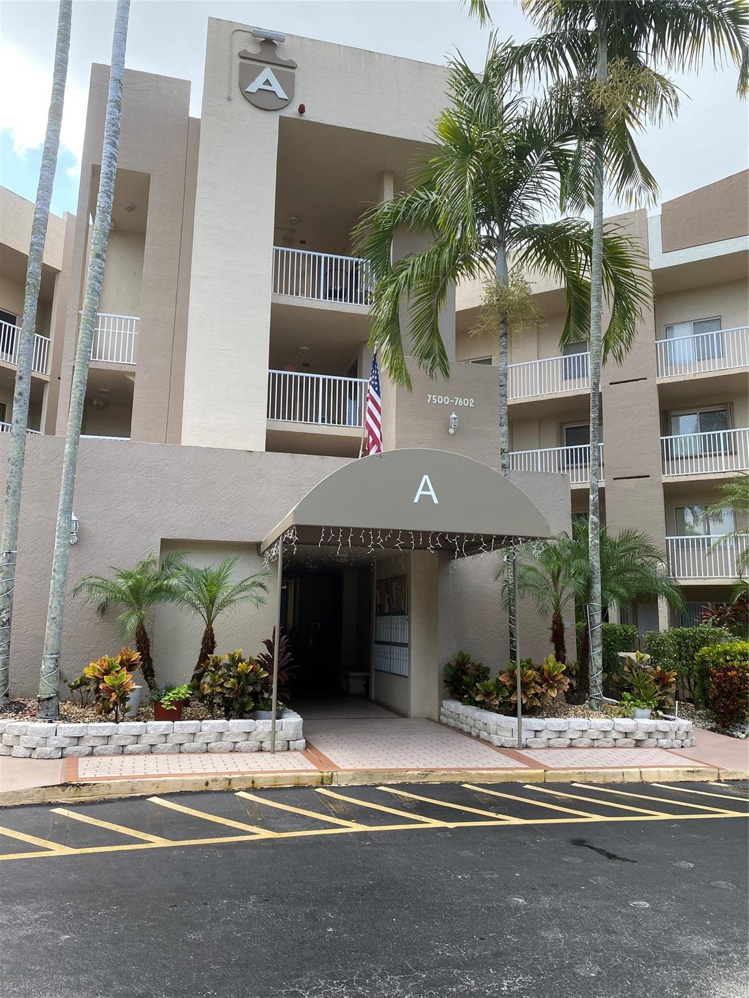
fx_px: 750
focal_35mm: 26
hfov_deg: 53.1
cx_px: 374
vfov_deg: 67.3
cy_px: 499
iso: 32
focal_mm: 4.25
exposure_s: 1/576
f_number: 1.8
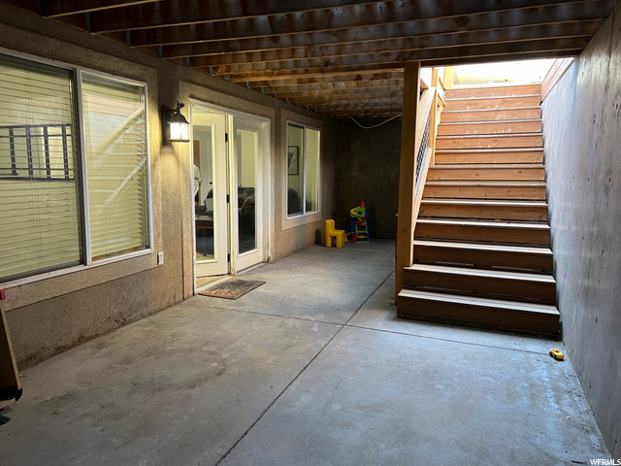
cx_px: 310
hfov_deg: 67.3
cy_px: 233
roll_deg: -0.4
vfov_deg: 53.1
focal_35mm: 26
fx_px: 466
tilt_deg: -7.2
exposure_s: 1/60
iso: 160
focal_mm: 5.7
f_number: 1.5
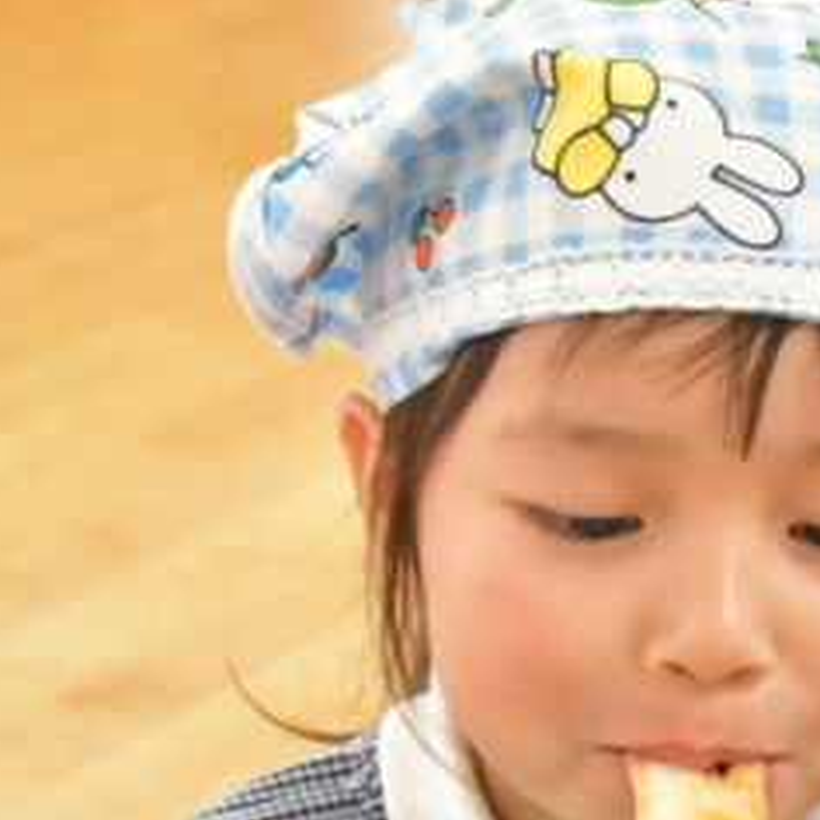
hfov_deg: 12.0
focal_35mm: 144
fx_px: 3859
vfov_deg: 12.1
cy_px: 712
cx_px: 751
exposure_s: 1/160
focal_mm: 35
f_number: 6.3
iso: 6400
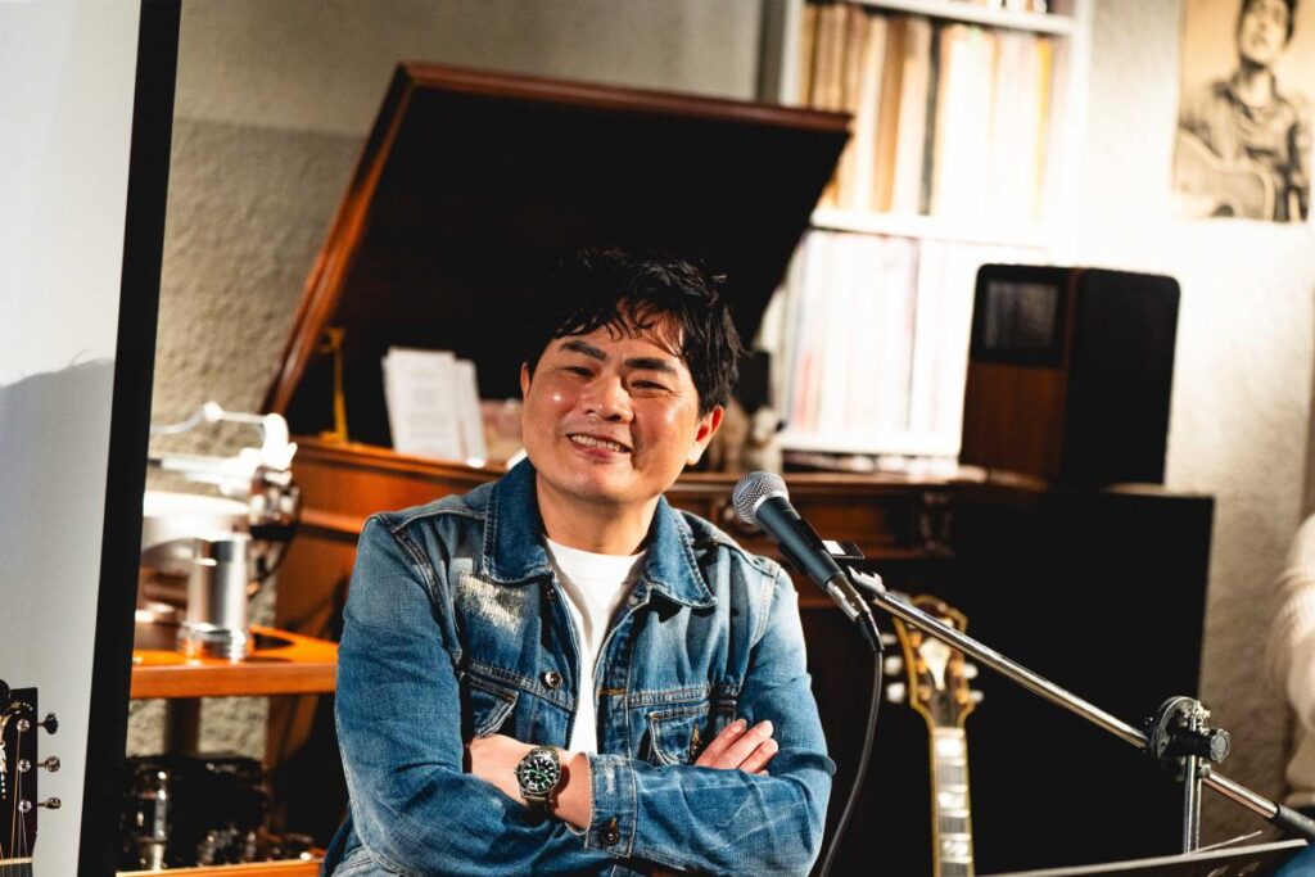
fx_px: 3215
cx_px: 658
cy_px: 438
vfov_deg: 15.5
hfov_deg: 23.1
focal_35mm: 88
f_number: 2.8
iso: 2000
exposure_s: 1/250
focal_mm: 88
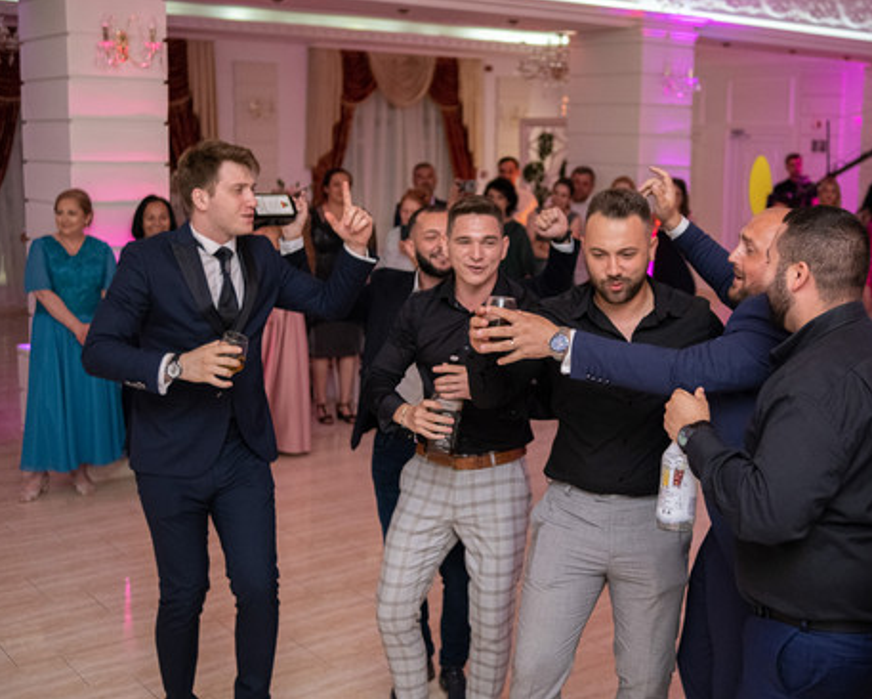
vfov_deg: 32.8
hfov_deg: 40.1
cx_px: 540
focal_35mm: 46
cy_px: 328
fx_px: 1188
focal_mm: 23
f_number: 1.8
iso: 1250
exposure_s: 1/125
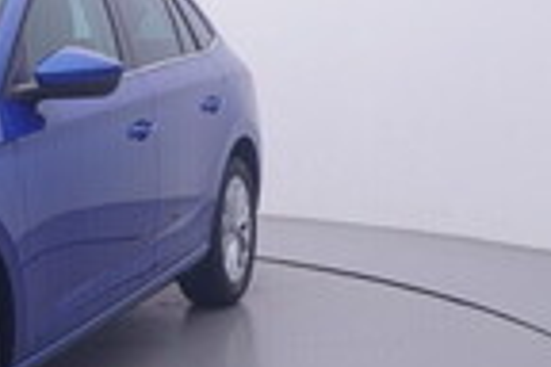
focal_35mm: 86
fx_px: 1315
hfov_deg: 22.2
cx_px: -71
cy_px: 86
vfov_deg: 15.8
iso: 200
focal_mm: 15
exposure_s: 1/80
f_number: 5
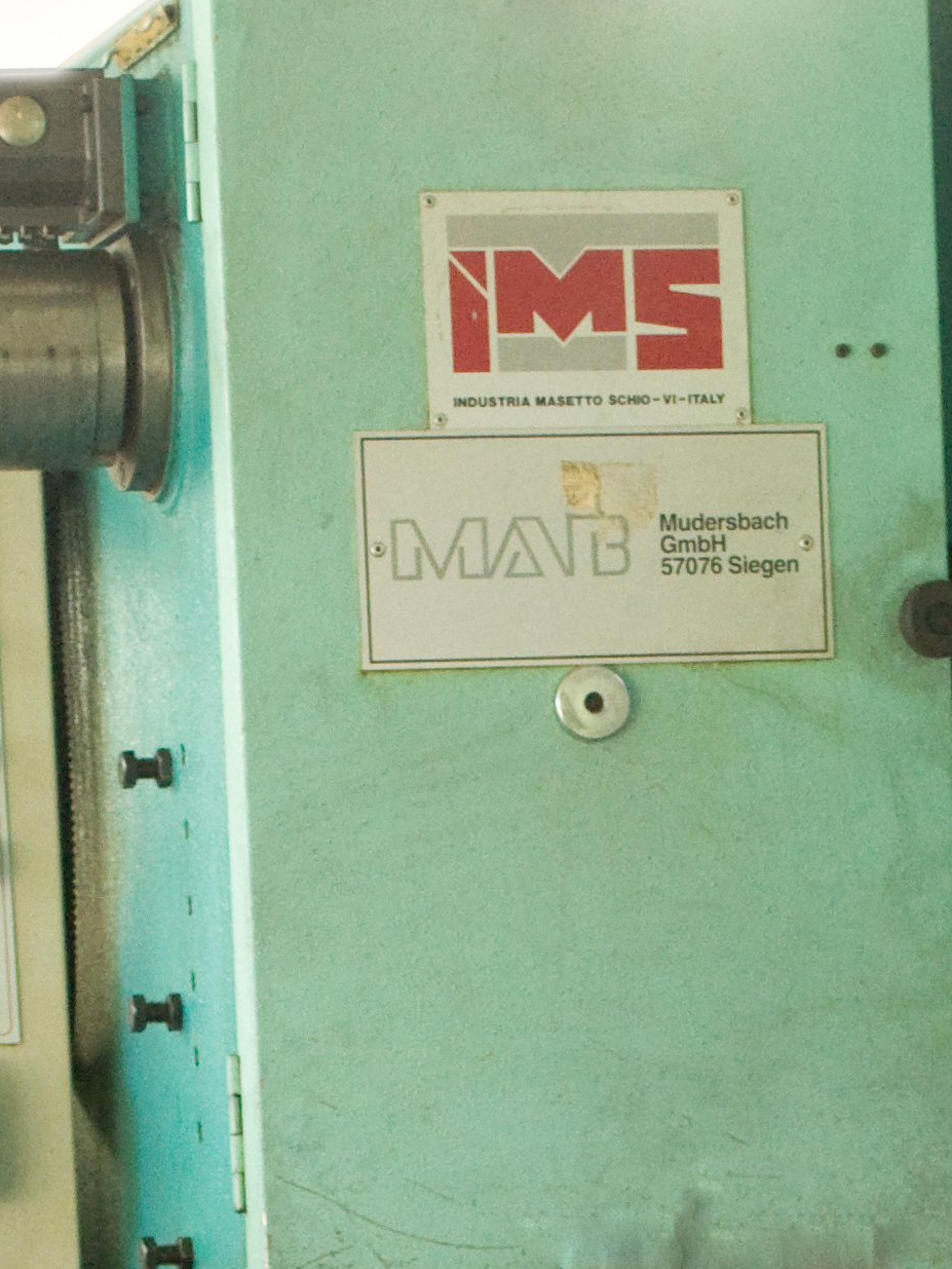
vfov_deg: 10.2
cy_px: 1657
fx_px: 6963
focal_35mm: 190
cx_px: 598
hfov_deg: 7.8
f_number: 5
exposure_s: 1/40
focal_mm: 38
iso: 1000
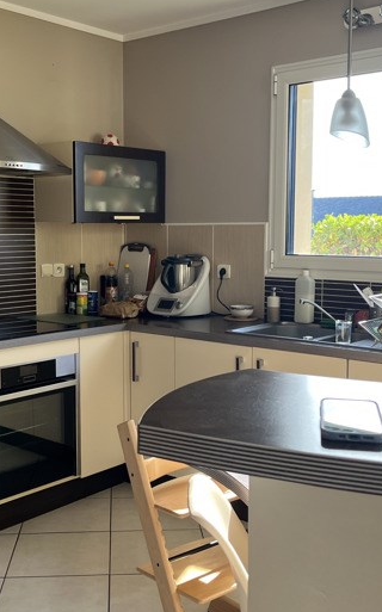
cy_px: 285
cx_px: 148
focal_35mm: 43
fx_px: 717
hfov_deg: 29.7
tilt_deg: -1.5
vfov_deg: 46.2
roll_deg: +0.1
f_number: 1.6
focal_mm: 5.1
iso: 40
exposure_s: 1/169
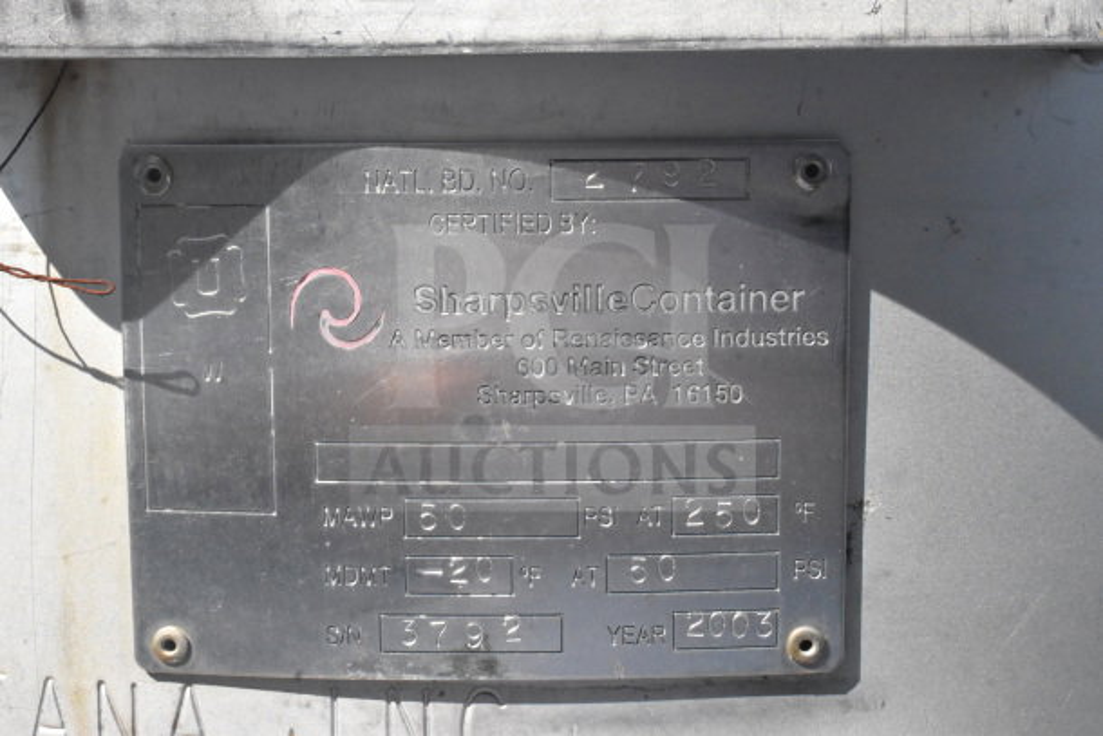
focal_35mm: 57
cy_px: 368
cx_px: 552
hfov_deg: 35.0
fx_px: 1747
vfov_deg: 23.8
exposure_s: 1/1250
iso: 6400
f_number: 22
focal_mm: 38
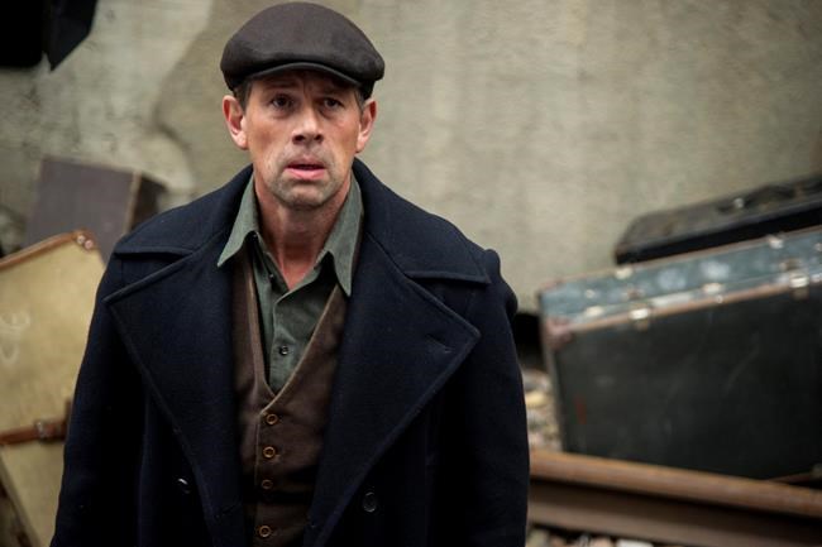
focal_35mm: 112
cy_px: 274
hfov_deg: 18.3
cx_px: 411
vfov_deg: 12.2
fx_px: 2557
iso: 3200
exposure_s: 1/250
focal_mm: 112
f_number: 4
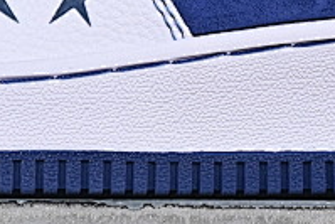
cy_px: -175
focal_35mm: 407
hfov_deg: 5.1
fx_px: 3790
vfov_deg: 3.4
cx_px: 200
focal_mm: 50
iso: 160
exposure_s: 1/80
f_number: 8
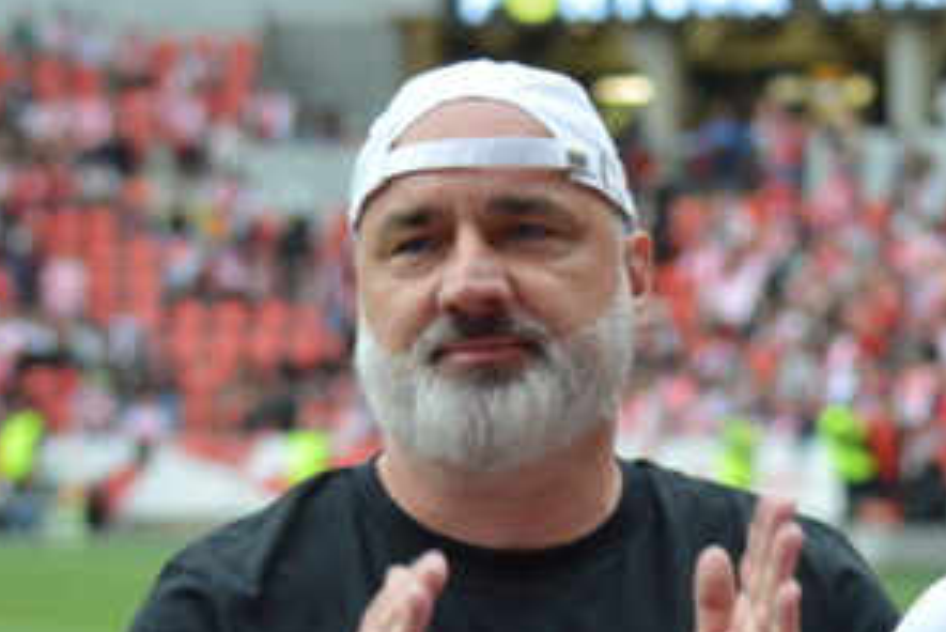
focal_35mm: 312
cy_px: 624
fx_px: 8202
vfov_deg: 4.4
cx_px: 750
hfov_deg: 6.6
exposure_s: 1/200
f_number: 4.5
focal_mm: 80
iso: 800
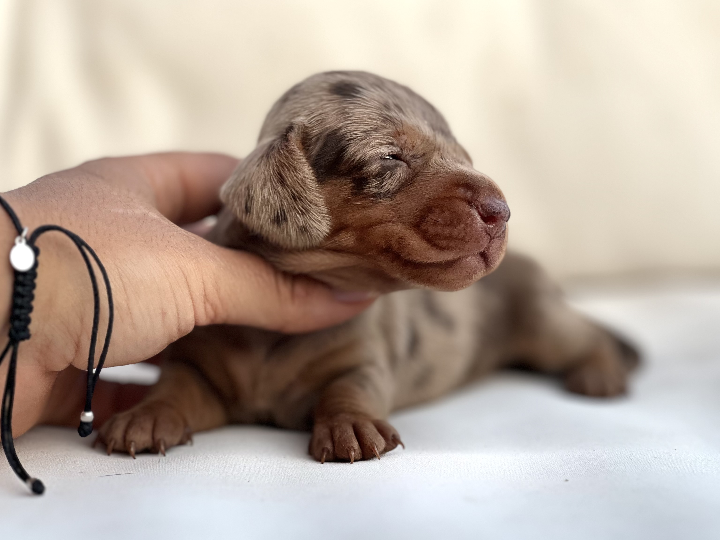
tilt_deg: -9.2
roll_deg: +0.9
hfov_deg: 25.3
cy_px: 270
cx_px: 360
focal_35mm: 77
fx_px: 1602
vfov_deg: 19.1
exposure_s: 1/121
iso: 40
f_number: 2.8
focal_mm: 9
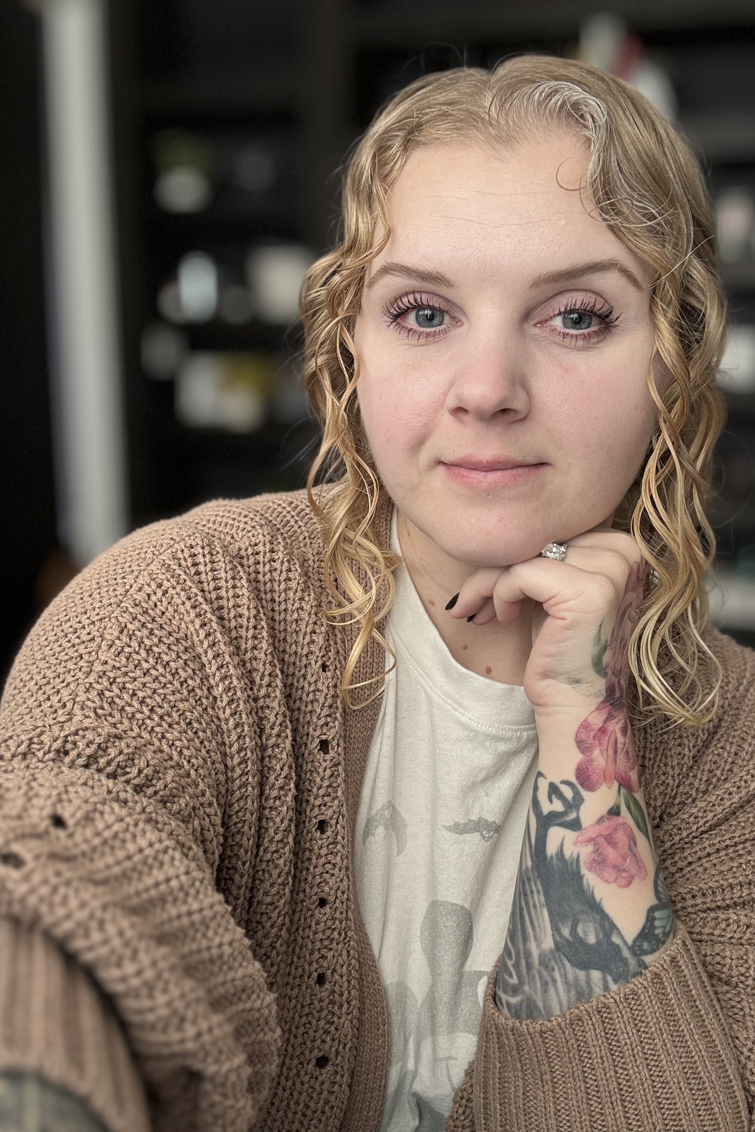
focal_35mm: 32
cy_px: 577
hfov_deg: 41.0
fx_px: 1007
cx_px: 422
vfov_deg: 58.7
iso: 80
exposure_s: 1/91
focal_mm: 2.69
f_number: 1.9
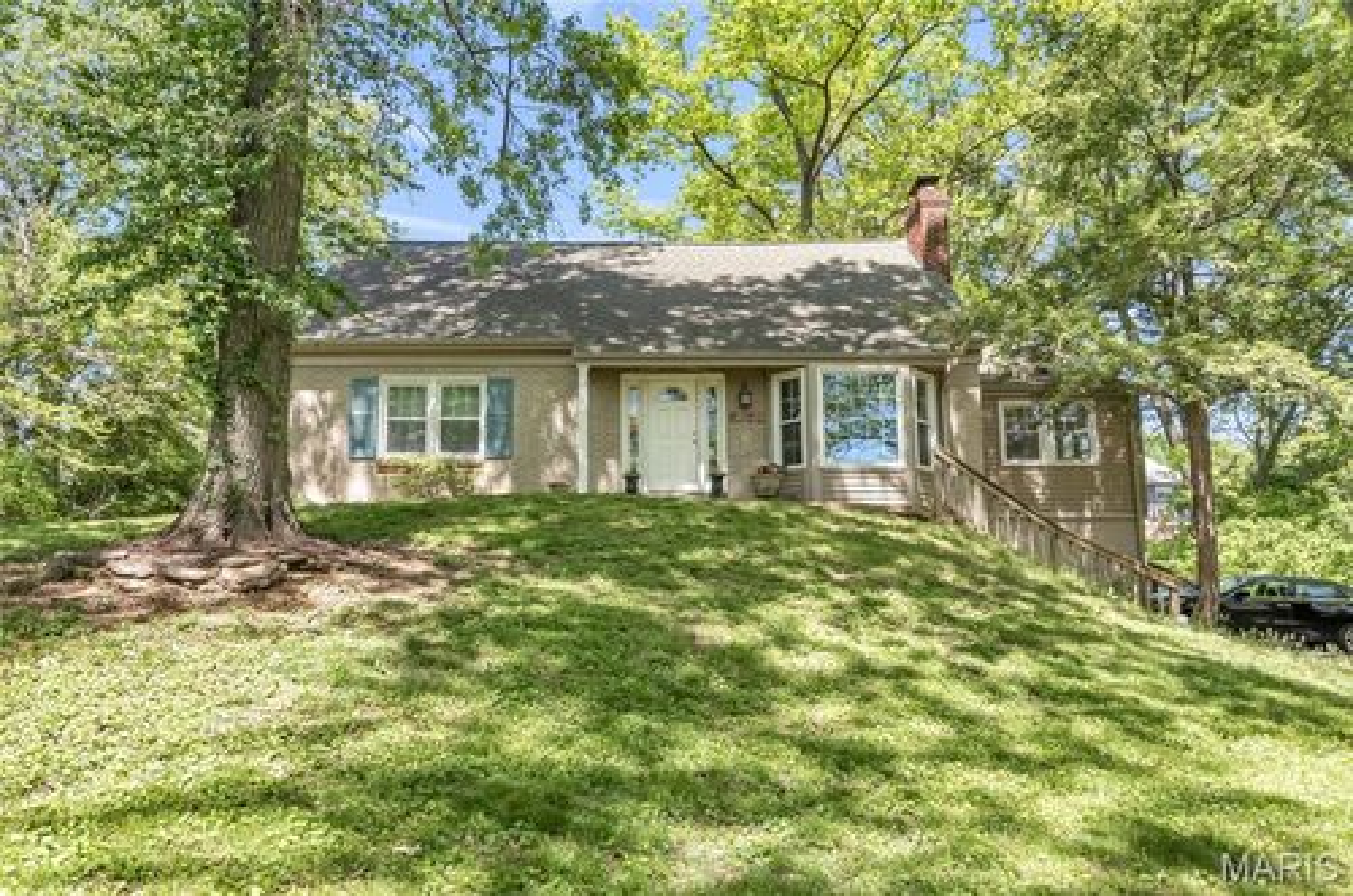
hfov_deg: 71.6
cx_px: 676
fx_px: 937
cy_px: 448
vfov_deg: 51.1
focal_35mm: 25
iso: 1600
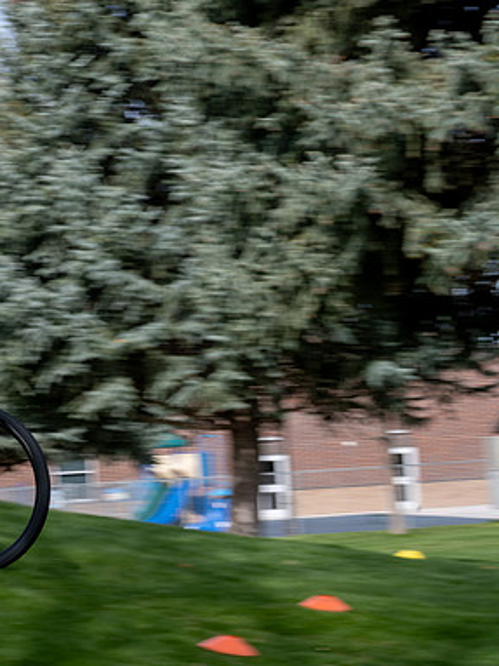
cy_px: 335
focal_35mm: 153
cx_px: 2
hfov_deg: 9.6
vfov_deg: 12.9
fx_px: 2942
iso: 200
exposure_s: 1/60
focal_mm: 70
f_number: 20
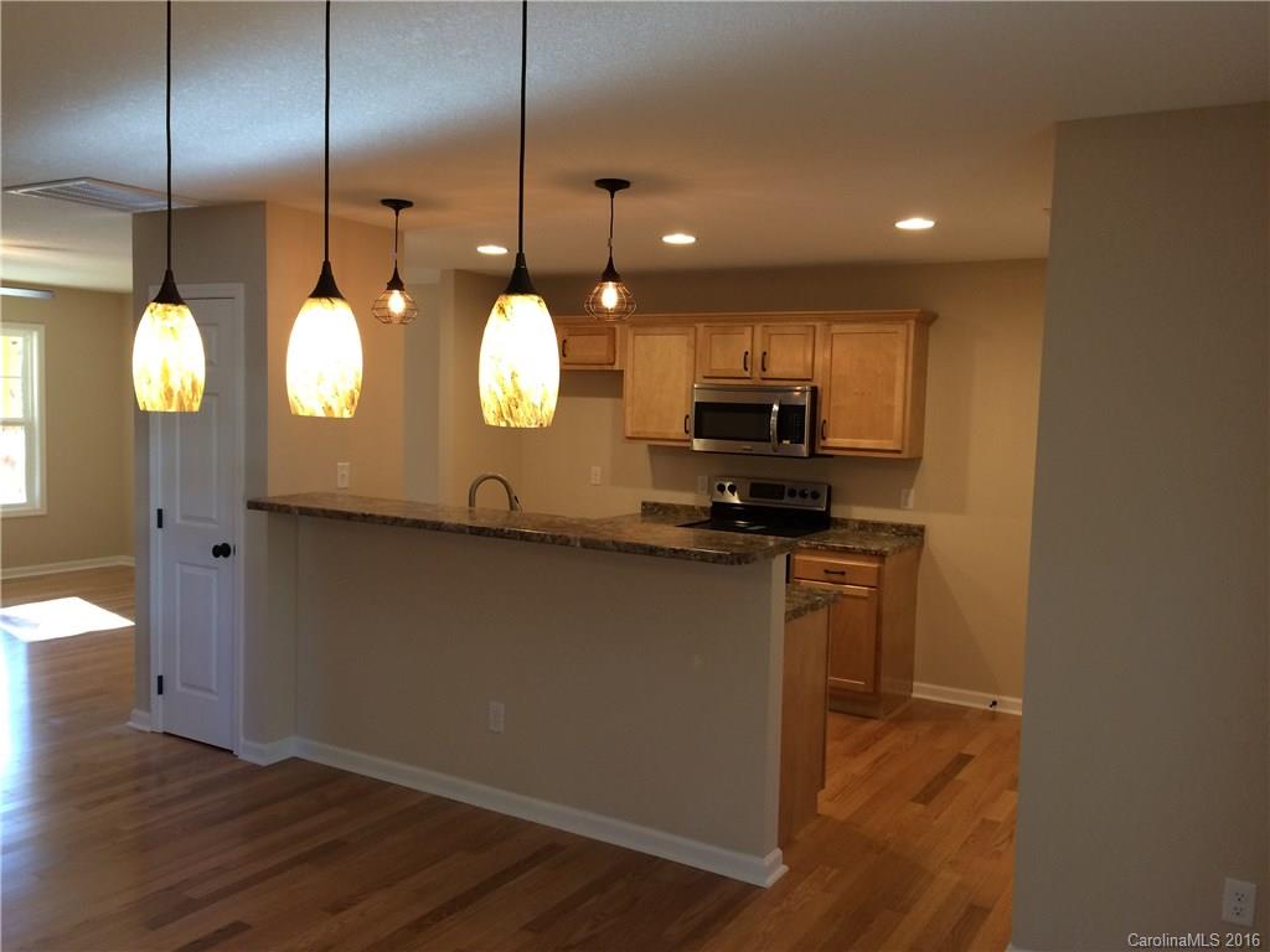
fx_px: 1064
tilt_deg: -5.1
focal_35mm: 29
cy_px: 476
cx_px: 635
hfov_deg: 61.7
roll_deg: +1.0
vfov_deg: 48.2
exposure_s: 1/30
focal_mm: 4.15
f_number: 2.2
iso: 100
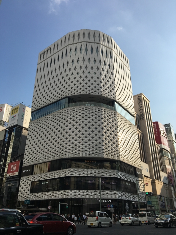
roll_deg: +0.4
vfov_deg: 61.7
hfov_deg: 48.2
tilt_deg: +26.6
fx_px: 197
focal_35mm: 29
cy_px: 118
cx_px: 88
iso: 25
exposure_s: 1/2198
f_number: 2.2
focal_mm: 4.15
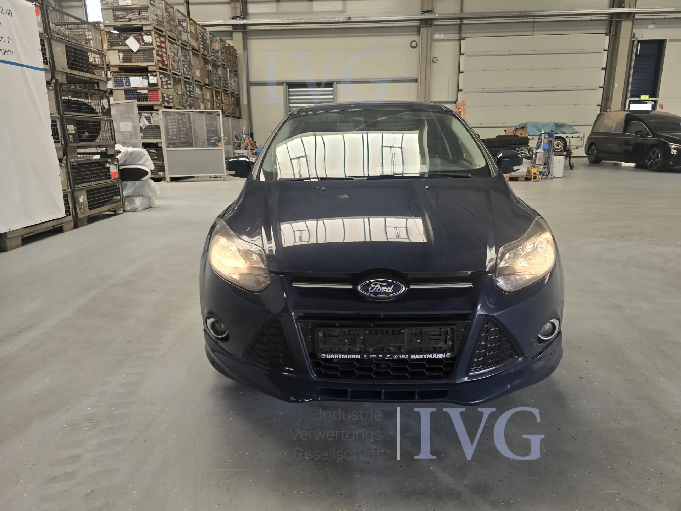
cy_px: 256
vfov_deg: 58.9
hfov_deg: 73.9
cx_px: 340
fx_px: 452
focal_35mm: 23
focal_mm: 6.3
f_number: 1.7
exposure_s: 1/100
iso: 40
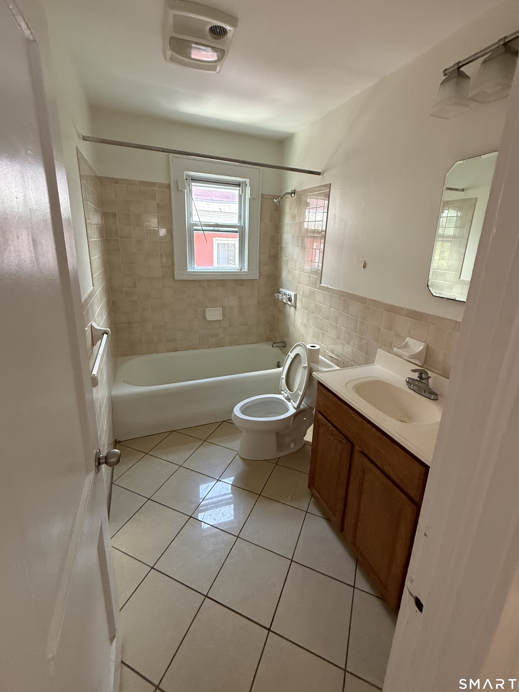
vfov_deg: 98.1
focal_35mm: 15
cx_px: 266
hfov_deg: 81.7
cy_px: 325
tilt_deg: -12.8
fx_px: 300
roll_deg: -3.9
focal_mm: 2.22
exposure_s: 1/60
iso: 400
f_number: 2.2
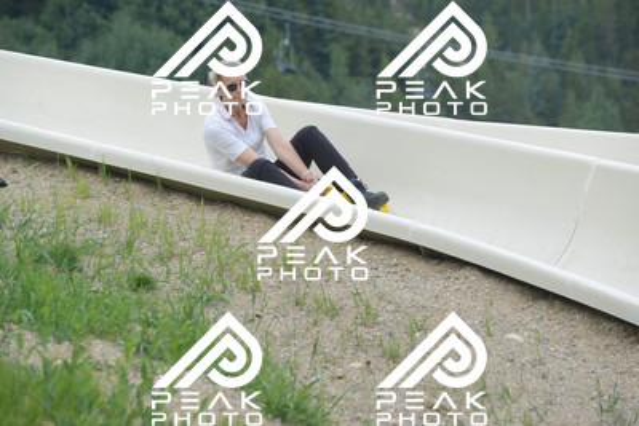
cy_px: 213
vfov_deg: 7.0
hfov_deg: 10.5
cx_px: 320
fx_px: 3462
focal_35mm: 195
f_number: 6.3
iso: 1100
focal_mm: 195
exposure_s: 1/1250
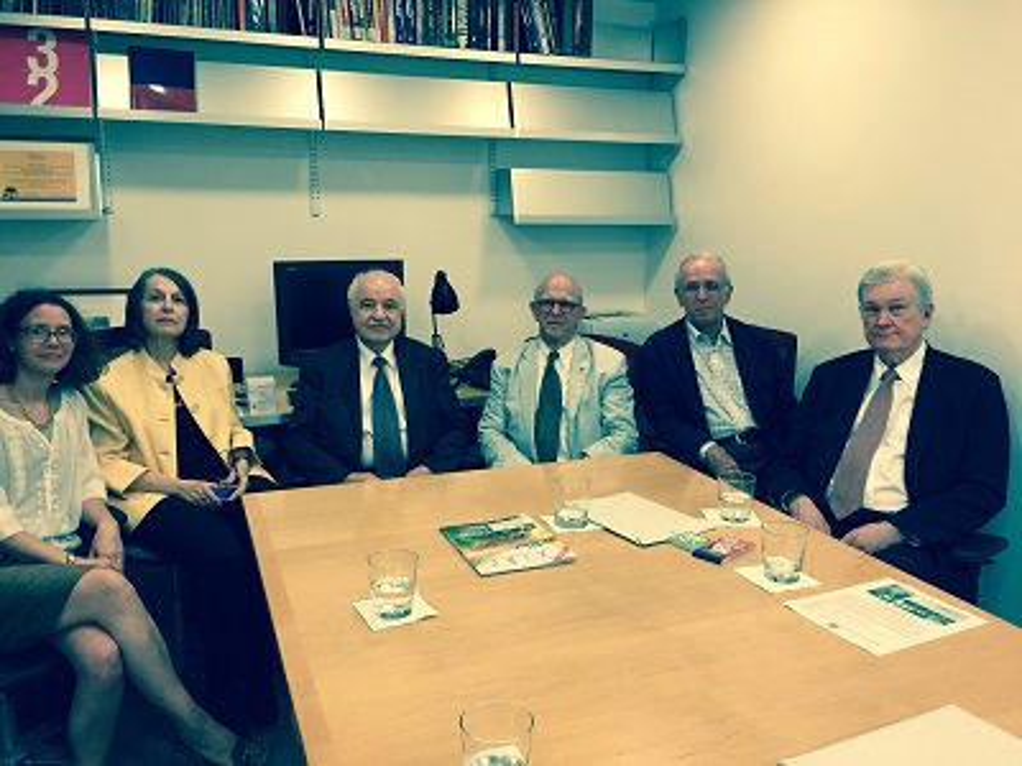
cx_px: 511
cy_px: 383
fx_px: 856
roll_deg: -0.4
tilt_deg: -10.0
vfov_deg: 48.2
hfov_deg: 61.7
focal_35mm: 29
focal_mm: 4.15
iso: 125
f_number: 2.2
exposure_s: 1/30
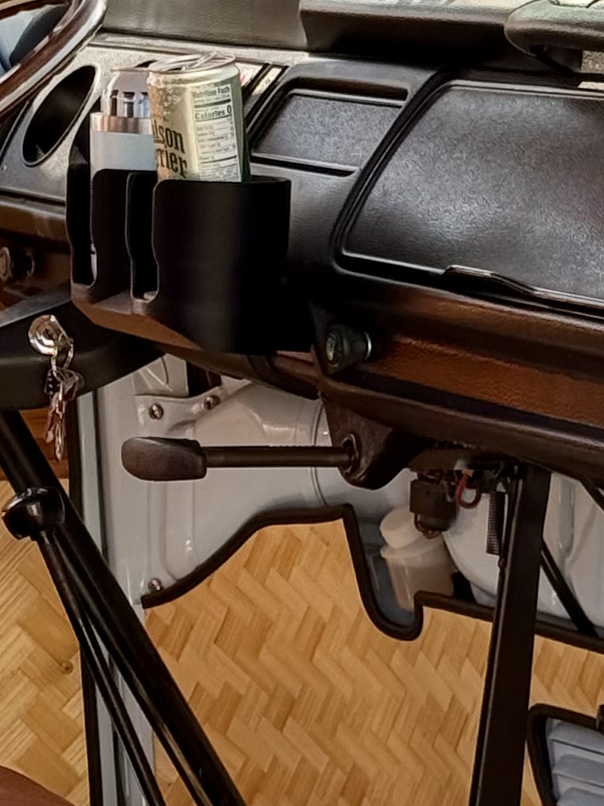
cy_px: 556
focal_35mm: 194
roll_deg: -2.0
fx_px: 4515
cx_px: 89
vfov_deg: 10.2
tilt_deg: -12.4
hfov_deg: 7.6
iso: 100
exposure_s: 1/306
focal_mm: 6.76
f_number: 1.78
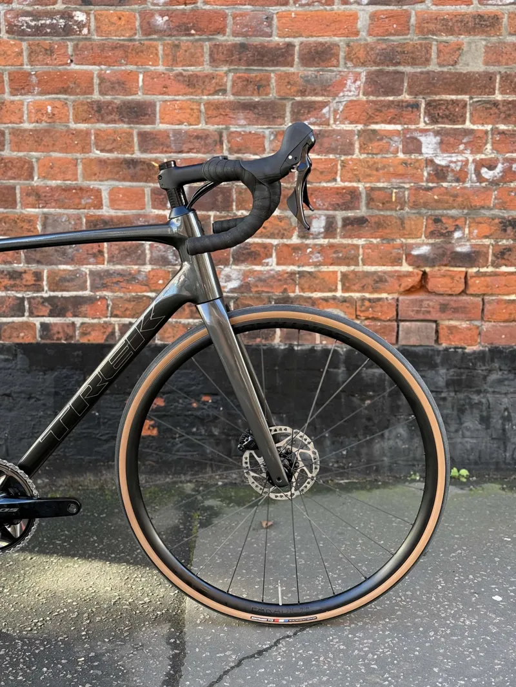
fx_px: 954
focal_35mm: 48
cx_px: 258
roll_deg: -0.1
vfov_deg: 39.6
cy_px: 344
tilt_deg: -11.0
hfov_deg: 30.3
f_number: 1.78
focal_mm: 6.76
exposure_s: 1/122
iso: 64
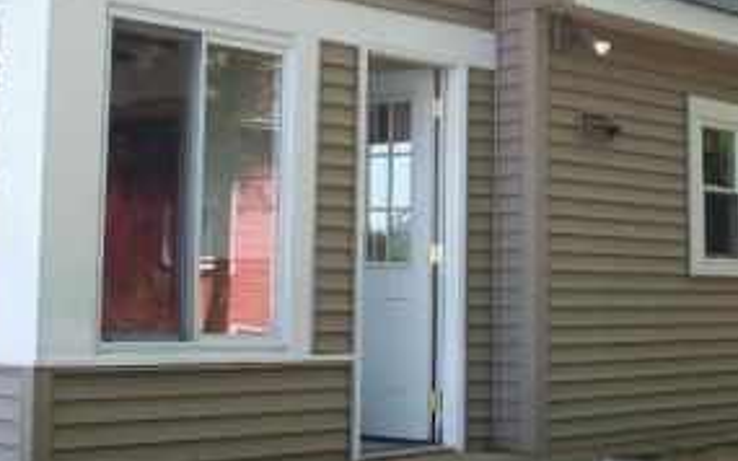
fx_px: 1609
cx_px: 391
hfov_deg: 25.8
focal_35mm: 80
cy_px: 54
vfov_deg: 16.1
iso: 80
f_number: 2.8
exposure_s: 1/141
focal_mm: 6.2
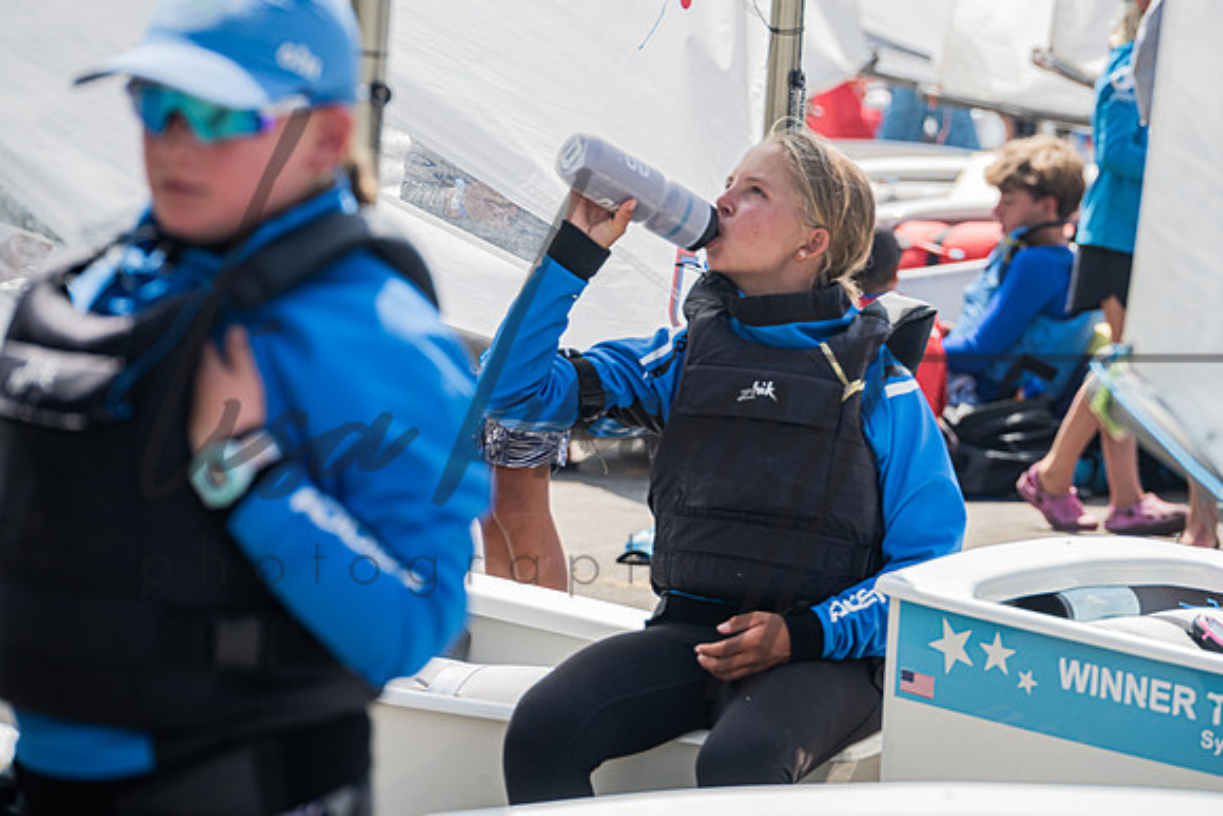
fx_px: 9232
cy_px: 356
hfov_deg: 7.6
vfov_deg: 5.1
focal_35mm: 272
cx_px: 722
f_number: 8
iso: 250
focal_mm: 230
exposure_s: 1/320
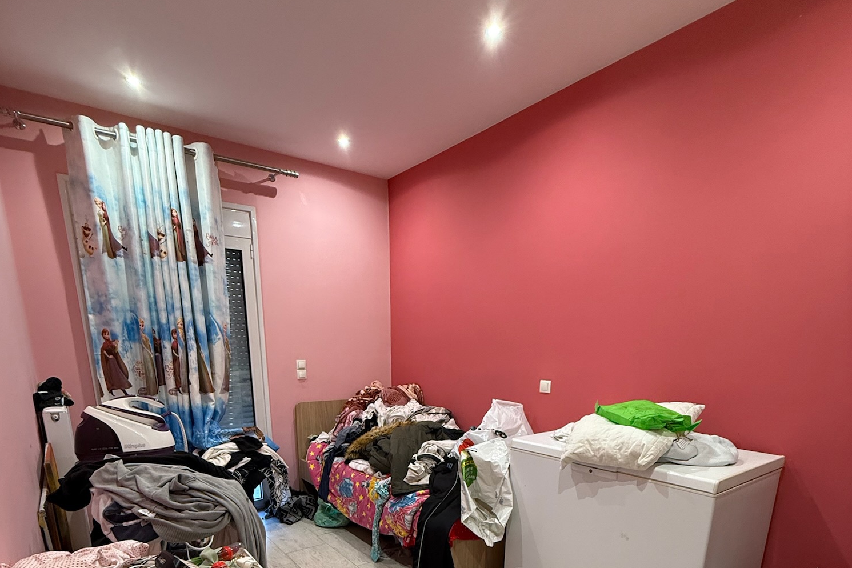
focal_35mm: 20
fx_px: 473
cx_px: 414
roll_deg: -0.7
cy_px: 477
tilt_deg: -14.5
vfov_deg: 56.1
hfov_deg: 84.0
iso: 250
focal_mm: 2.22
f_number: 2.2
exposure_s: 1/50
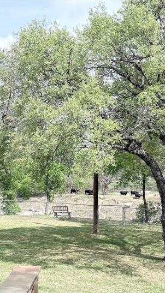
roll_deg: +1.5
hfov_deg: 22.1
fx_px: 420
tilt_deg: -5.1
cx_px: 52
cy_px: 208
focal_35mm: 54
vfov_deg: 37.8
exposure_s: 1/1848
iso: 50
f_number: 1.6
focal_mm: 5.96
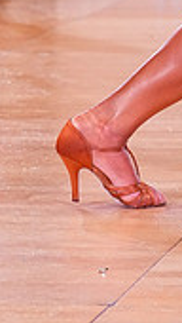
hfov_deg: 3.1
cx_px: 287
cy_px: -217
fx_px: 3336
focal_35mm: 390
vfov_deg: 5.5
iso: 5000
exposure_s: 1/320
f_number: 6.3
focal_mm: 109
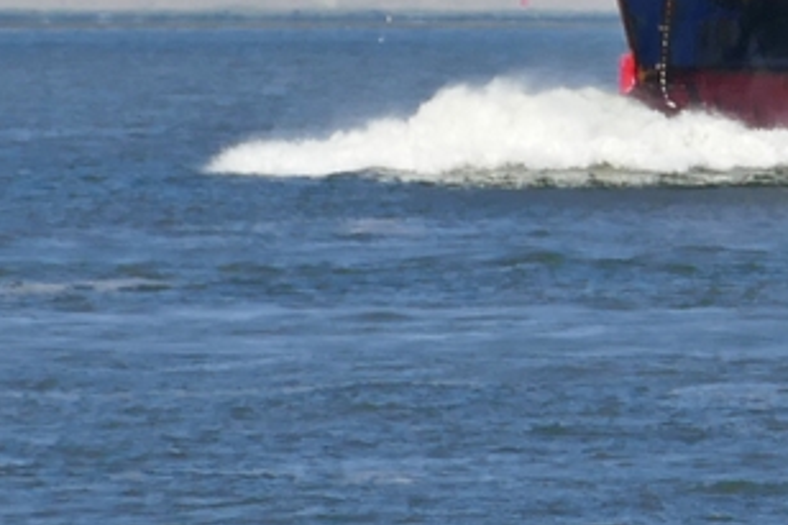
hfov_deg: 1.2
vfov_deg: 0.8
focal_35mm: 1755
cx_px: 1980
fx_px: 38393
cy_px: -458
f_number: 6.3
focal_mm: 109.3
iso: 125
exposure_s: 1/800
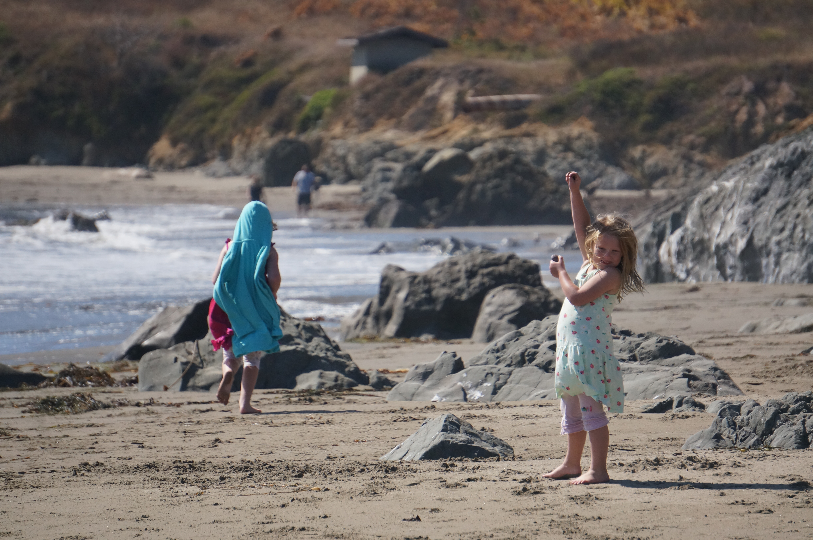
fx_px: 7106
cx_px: 406
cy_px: 270
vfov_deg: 4.4
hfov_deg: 6.5
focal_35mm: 315
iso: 800
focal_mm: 210
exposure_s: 1/4000
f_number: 6.3
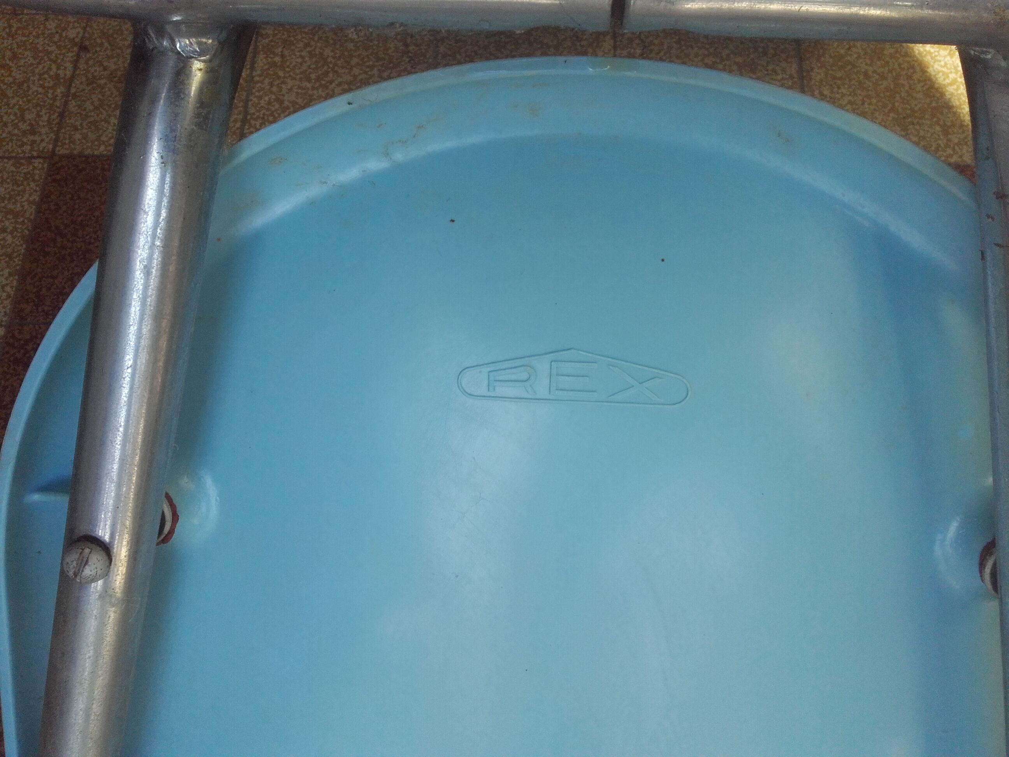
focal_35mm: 31
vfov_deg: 45.4
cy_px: 378
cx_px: 504
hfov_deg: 58.4
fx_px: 904
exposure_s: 1/139
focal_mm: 3.3
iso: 50
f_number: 2.2
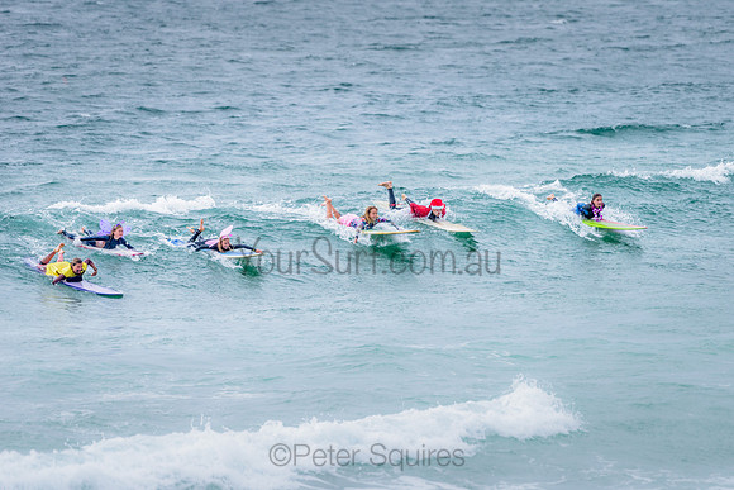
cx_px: 381
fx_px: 7191
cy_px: 236
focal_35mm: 353
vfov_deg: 3.9
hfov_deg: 5.8
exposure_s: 1/2000
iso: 560
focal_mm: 340
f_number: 5.6
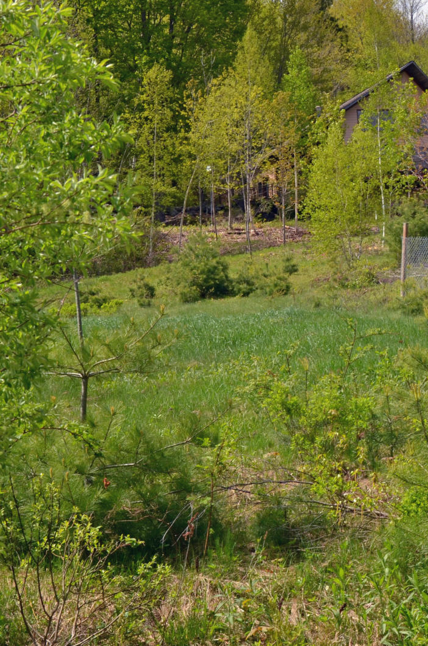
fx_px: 1415
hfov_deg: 17.0
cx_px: 379
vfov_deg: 25.6
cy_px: 215
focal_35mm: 79
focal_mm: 28
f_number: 8
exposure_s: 1/250
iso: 100
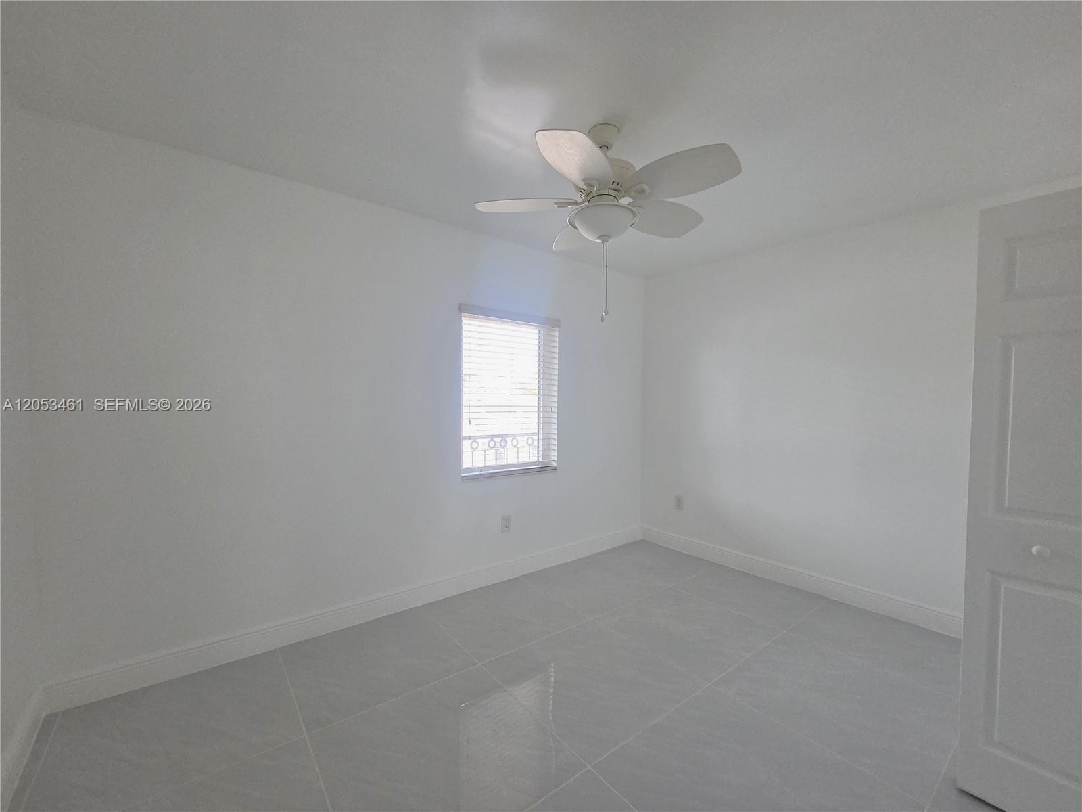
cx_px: 541
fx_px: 406
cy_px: 406
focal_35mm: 13
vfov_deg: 89.9
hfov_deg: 106.2
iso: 250
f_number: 2.2
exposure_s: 1/120
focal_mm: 2.2
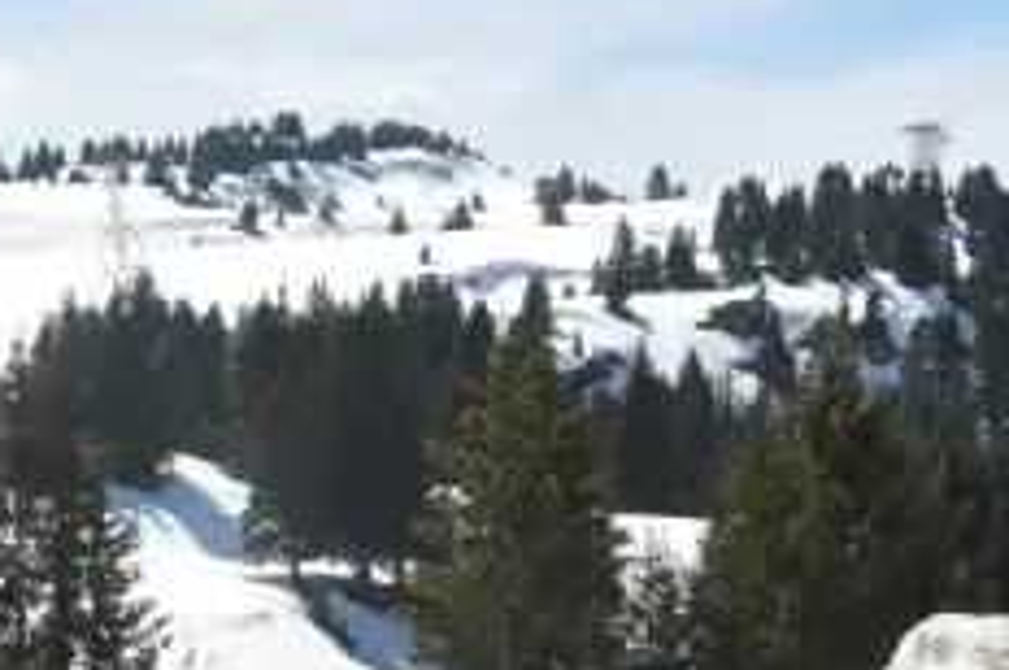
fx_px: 4338
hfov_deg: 13.3
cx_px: 539
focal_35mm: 155
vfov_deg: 8.8
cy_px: 124
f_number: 16
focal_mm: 40
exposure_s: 1/1000
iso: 800
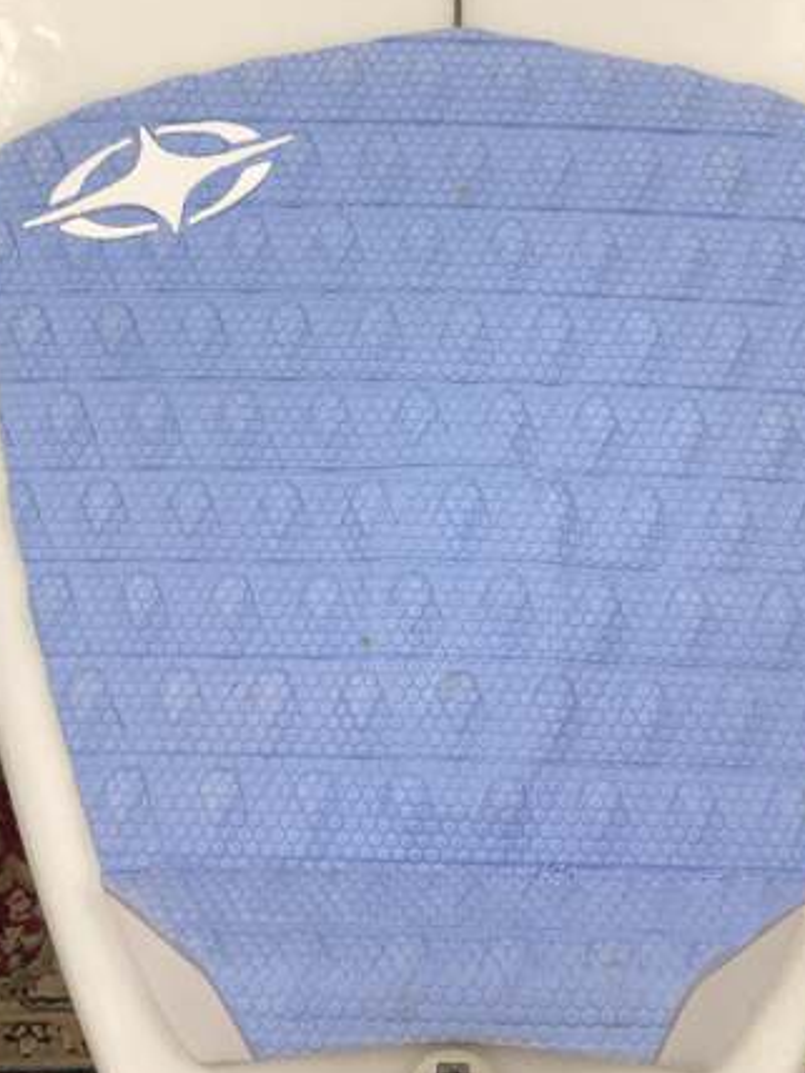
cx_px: 431
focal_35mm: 58
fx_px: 1798
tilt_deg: -74.2
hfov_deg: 25.2
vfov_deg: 33.1
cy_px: 424
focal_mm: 3.3
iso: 80
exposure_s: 1/100
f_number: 2.4
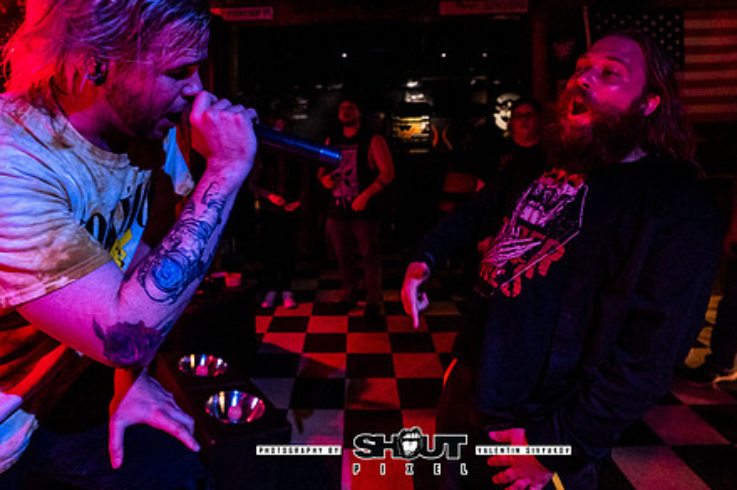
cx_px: 351
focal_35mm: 21
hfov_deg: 81.2
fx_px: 430
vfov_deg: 57.1
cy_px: 135
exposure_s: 1/200
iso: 2000
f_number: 2.8
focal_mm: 14
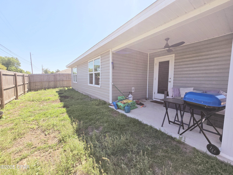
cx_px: 116
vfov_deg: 89.9
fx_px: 88
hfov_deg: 106.2
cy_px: 88
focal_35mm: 13
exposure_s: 1/1667
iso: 50
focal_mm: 2.2
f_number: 2.2
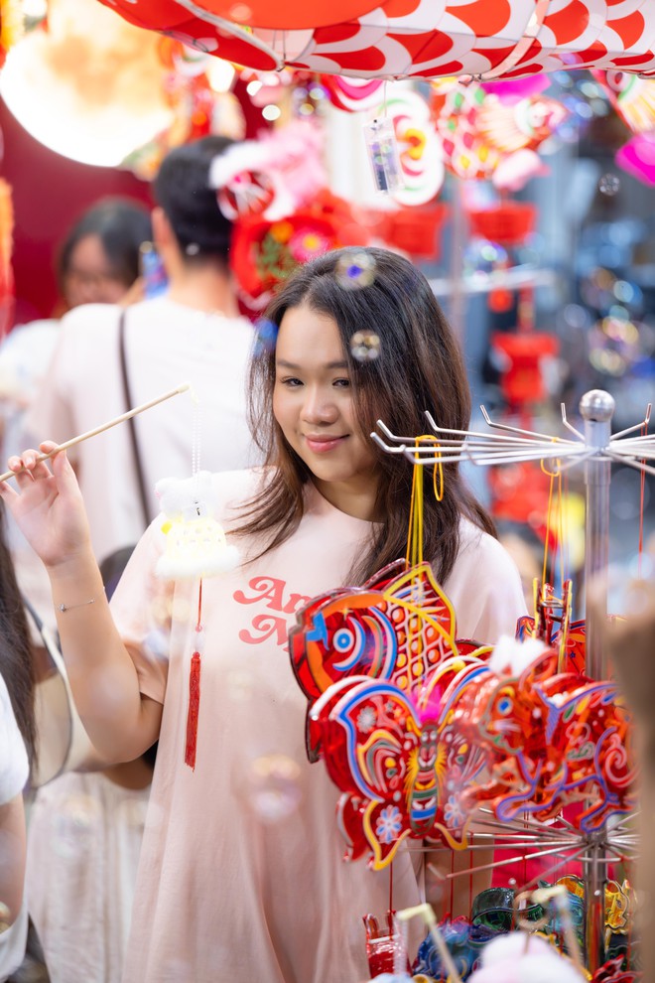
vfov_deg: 20.2
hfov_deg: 13.6
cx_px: 328
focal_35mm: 101
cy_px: 492
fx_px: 2756
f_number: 2.8
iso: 1250
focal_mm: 101
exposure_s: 1/250
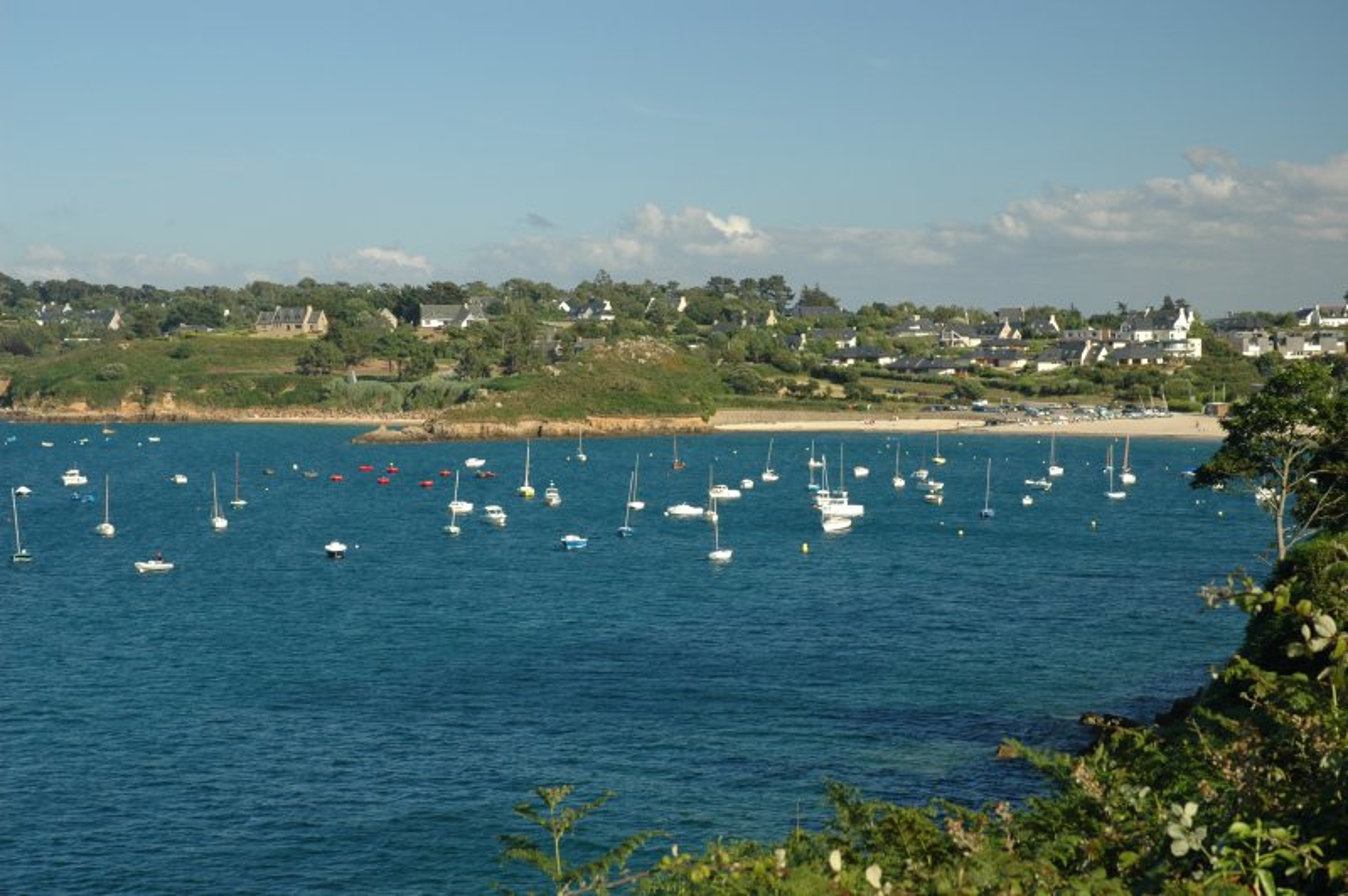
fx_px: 2694
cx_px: 674
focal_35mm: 72
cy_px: 448
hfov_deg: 28.1
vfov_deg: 18.9
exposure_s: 1/100
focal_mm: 48
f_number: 8
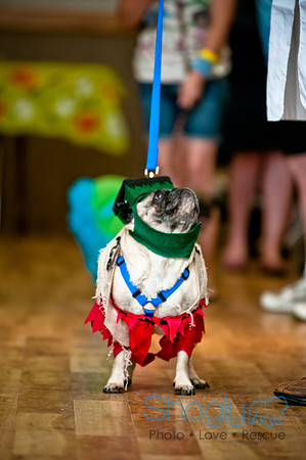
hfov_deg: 4.6
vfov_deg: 6.9
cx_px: 153
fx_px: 3834
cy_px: 230
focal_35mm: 300
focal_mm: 200
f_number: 2.8
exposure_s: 1/200
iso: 200
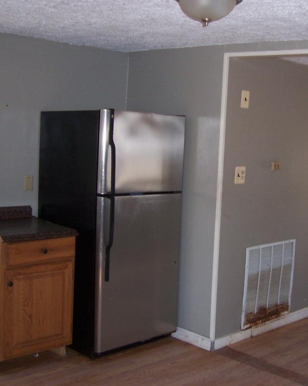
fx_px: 536
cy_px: 193
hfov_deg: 31.8
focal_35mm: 47
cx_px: 201
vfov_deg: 39.6
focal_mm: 6
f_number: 3
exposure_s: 1/60
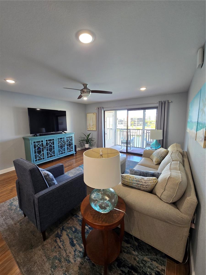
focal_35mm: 13
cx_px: 103
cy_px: 138
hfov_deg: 89.9
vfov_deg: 106.2
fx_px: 103
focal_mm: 2.2
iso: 100
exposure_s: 1/60
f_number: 2.2
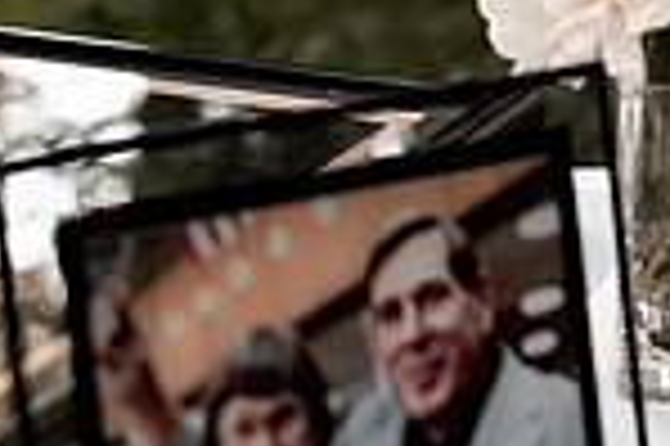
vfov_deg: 8.3
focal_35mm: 164
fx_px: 3049
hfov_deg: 12.1
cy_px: -7
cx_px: 913
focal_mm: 42
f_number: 2.8
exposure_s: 1/500
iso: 250
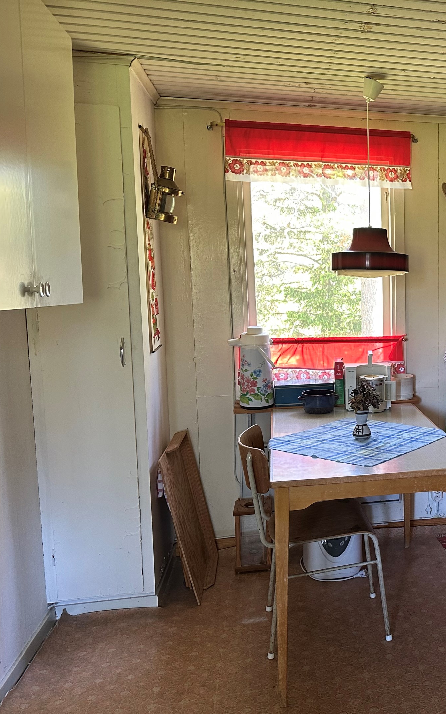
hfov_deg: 34.0
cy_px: 357
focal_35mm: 34
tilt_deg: -6.6
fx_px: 661
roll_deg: -0.2
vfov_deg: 56.7
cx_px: 448
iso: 250
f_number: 1.78
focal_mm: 6.86
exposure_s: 1/60
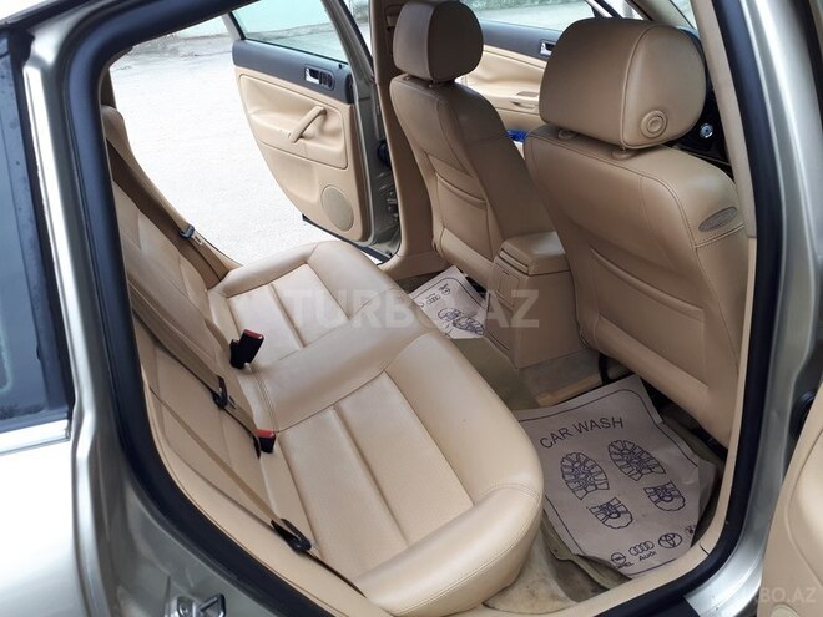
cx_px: 412
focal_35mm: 27
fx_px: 642
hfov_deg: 65.3
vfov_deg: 51.4
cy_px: 308
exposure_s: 1/148
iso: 40
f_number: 1.9
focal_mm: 3.6
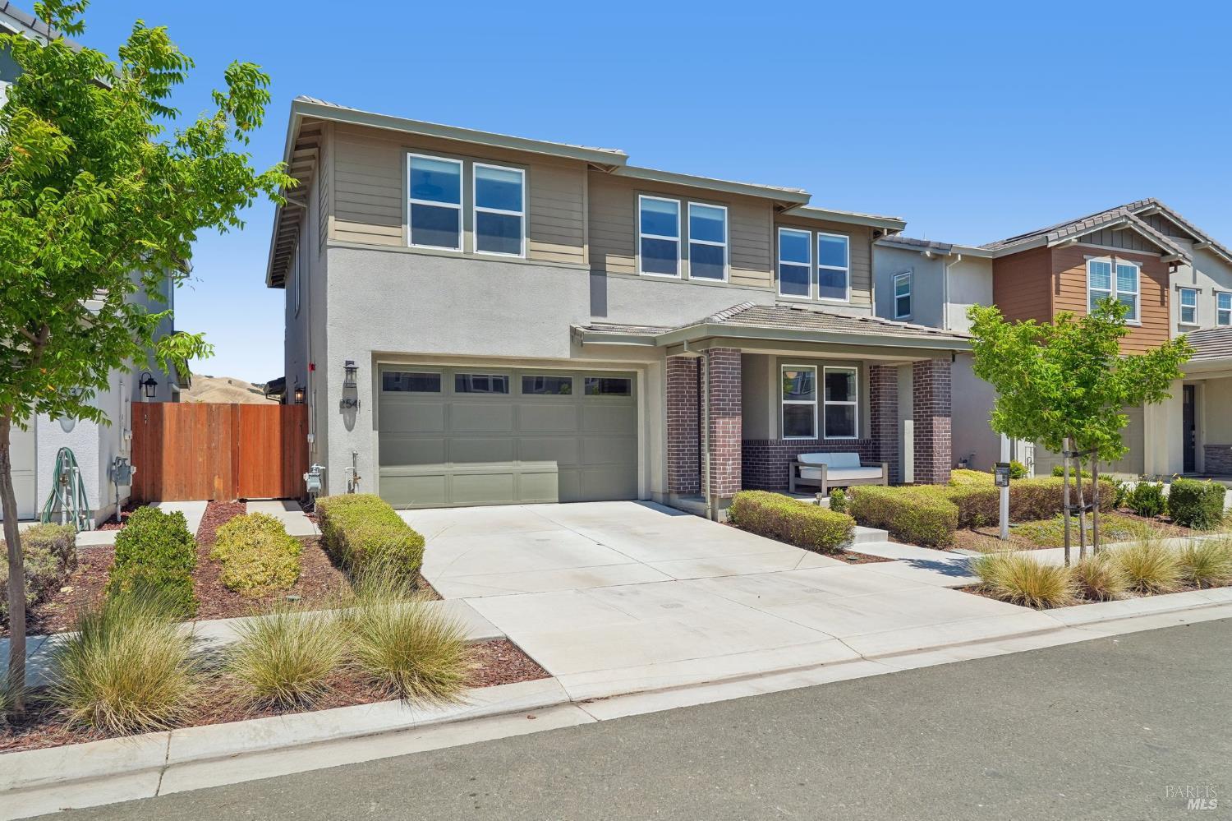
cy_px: 410
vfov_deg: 55.1
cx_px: 616
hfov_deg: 76.1
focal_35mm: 23
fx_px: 787
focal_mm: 23
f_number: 8
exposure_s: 1/640
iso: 400
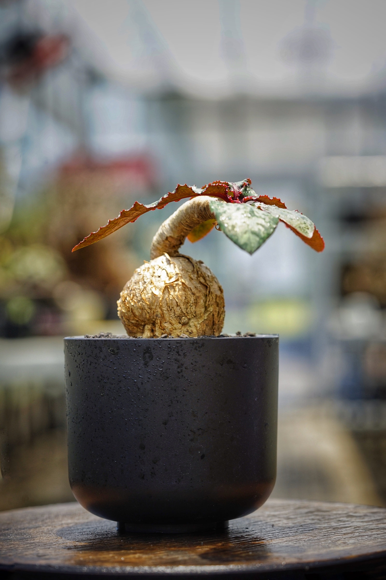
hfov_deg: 15.2
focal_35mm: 90
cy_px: 290
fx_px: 1447
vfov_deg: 22.6
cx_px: 193
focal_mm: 90
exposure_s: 1/160
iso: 320
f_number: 6.3
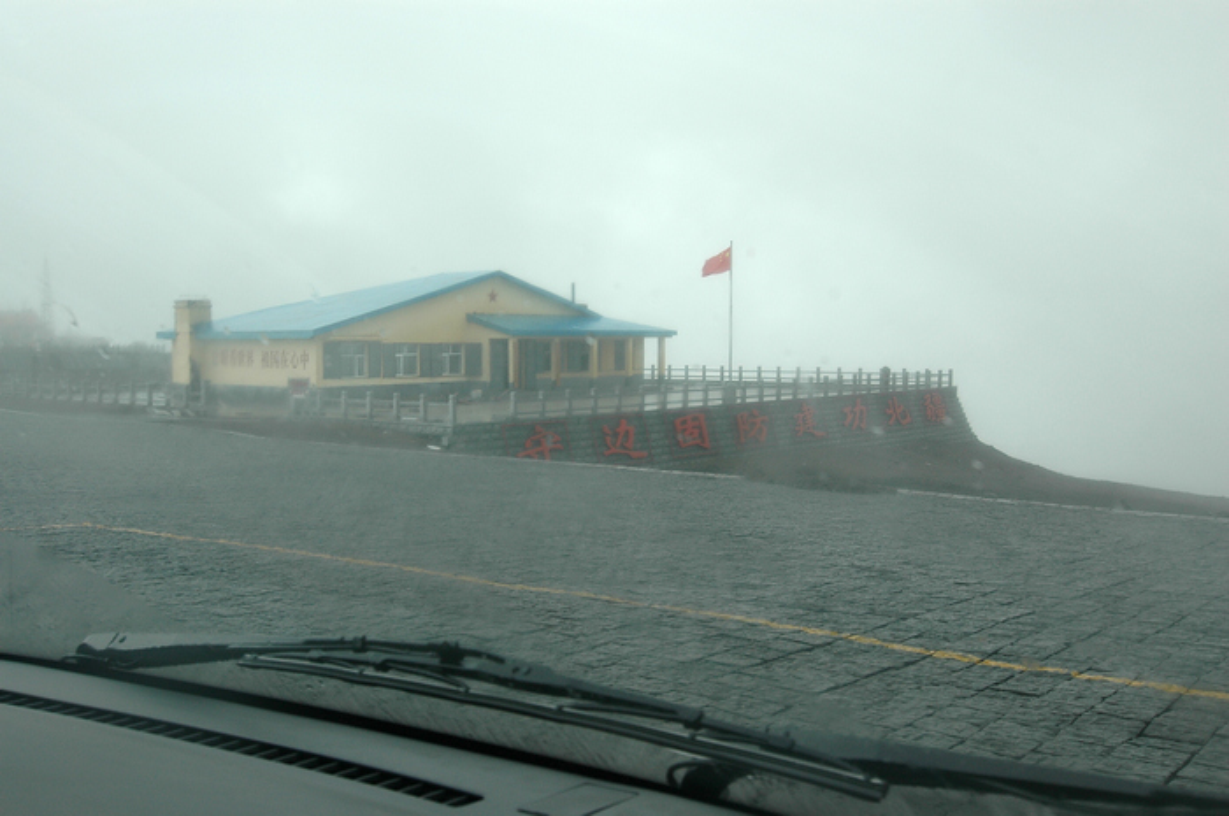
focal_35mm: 36
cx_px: 614
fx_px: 1228
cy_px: 408
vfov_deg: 36.8
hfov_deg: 53.2
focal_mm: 24
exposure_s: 1/100
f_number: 8
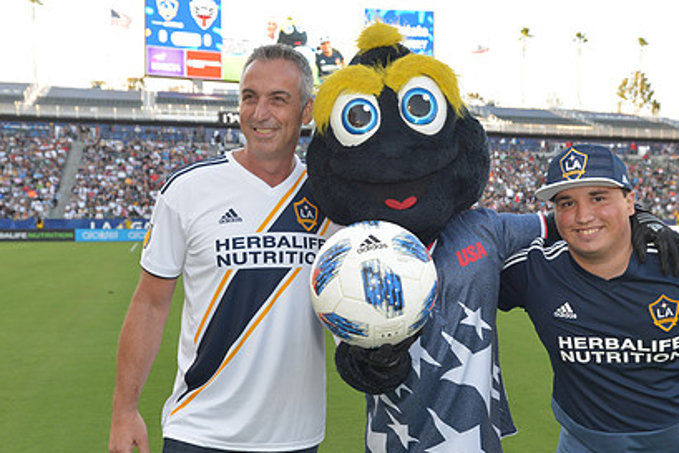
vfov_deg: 30.5
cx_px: 400
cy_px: 240
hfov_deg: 44.3
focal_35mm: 44
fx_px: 830
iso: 200
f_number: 5
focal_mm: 31
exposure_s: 1/100
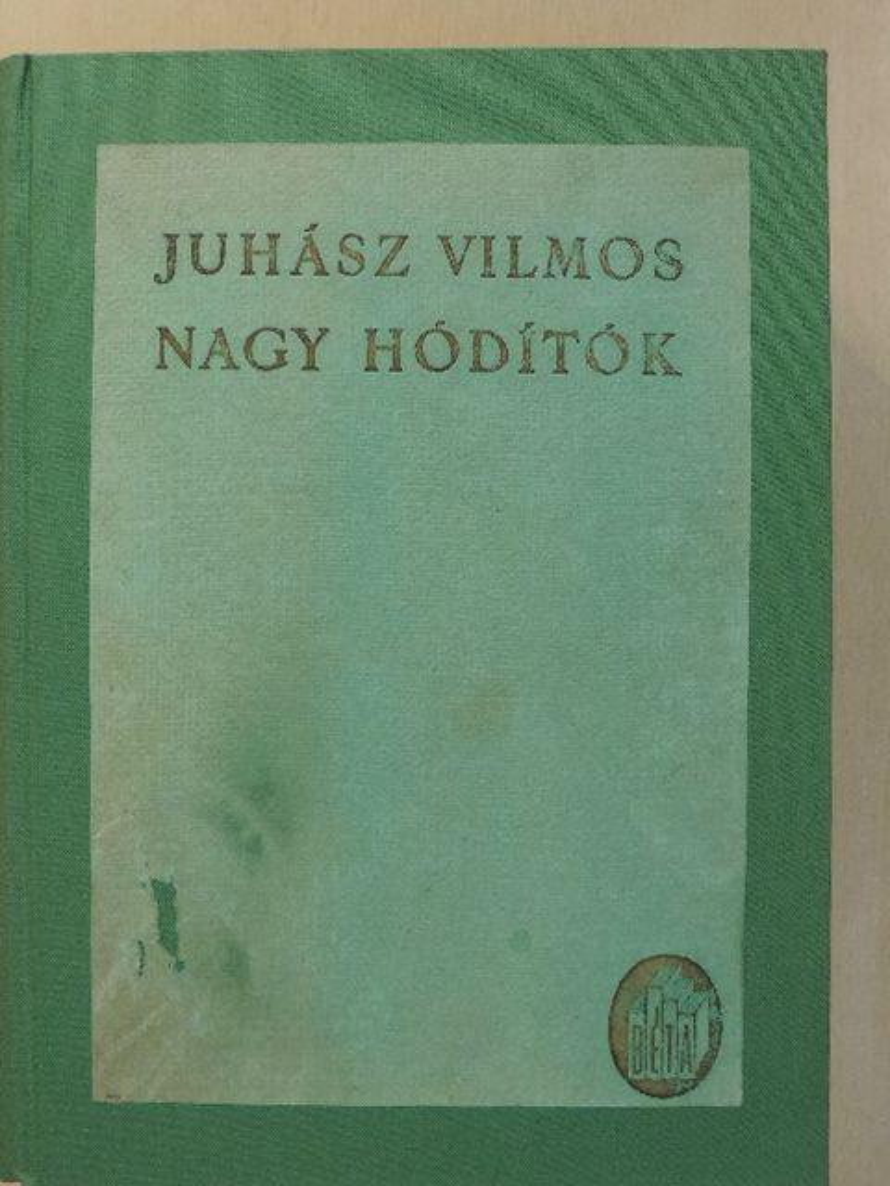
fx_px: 1474
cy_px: 593
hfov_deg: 33.6
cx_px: 445
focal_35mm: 43
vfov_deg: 43.9
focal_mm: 7.6
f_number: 3.4
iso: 640
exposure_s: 1/50
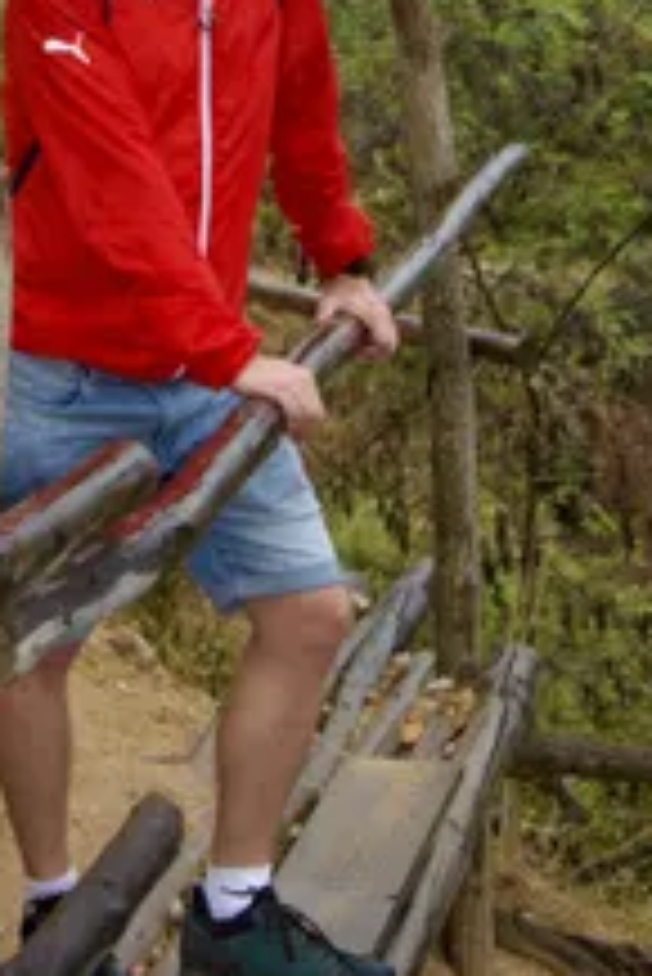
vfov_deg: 13.6
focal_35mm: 149
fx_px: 4041
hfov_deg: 9.2
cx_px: 193
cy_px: -18
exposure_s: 1/200
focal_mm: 40
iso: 100
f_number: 5
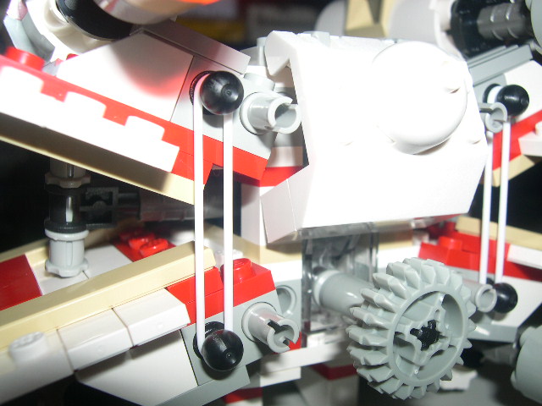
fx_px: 595
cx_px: 271
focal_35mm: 38
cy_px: 203
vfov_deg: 37.7
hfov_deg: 49.0
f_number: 7.6
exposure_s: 1/60
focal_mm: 8
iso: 100
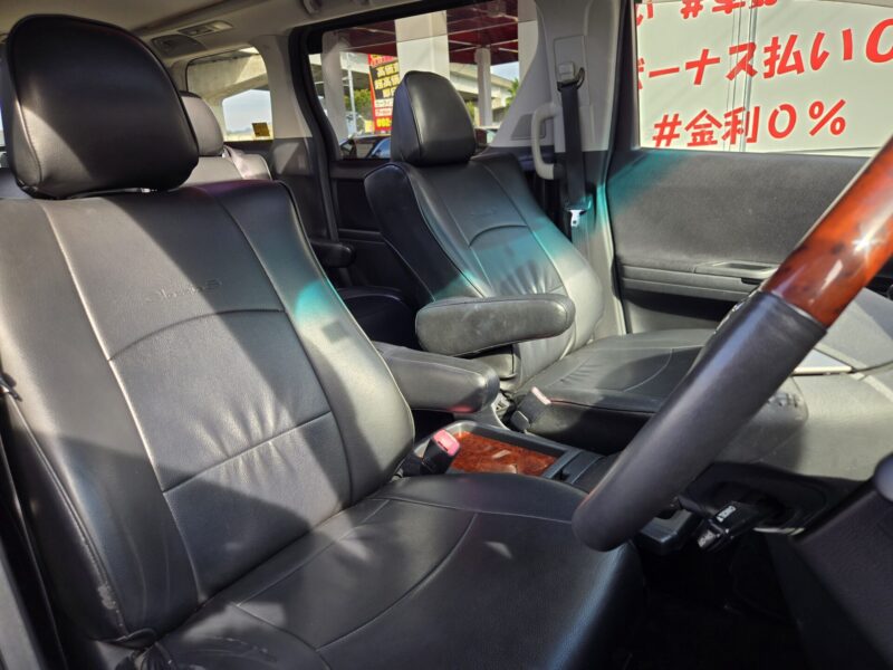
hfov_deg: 73.9
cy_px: 335
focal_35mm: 23
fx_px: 593
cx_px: 446
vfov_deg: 58.9
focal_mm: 5.4
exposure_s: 1/180
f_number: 1.8
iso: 32
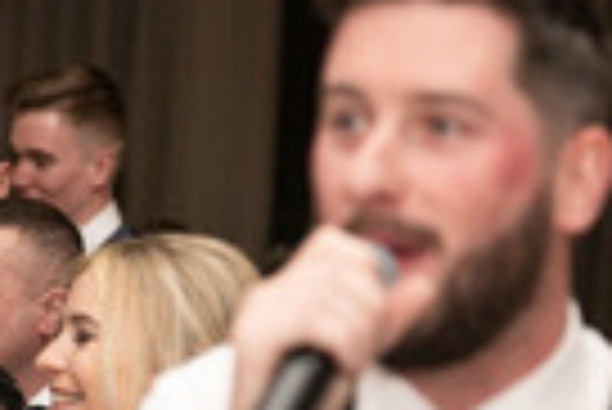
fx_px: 3506
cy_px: 538
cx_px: -27
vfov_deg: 6.6
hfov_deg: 9.9
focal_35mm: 206
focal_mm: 70
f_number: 2.8
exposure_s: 1/320
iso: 400
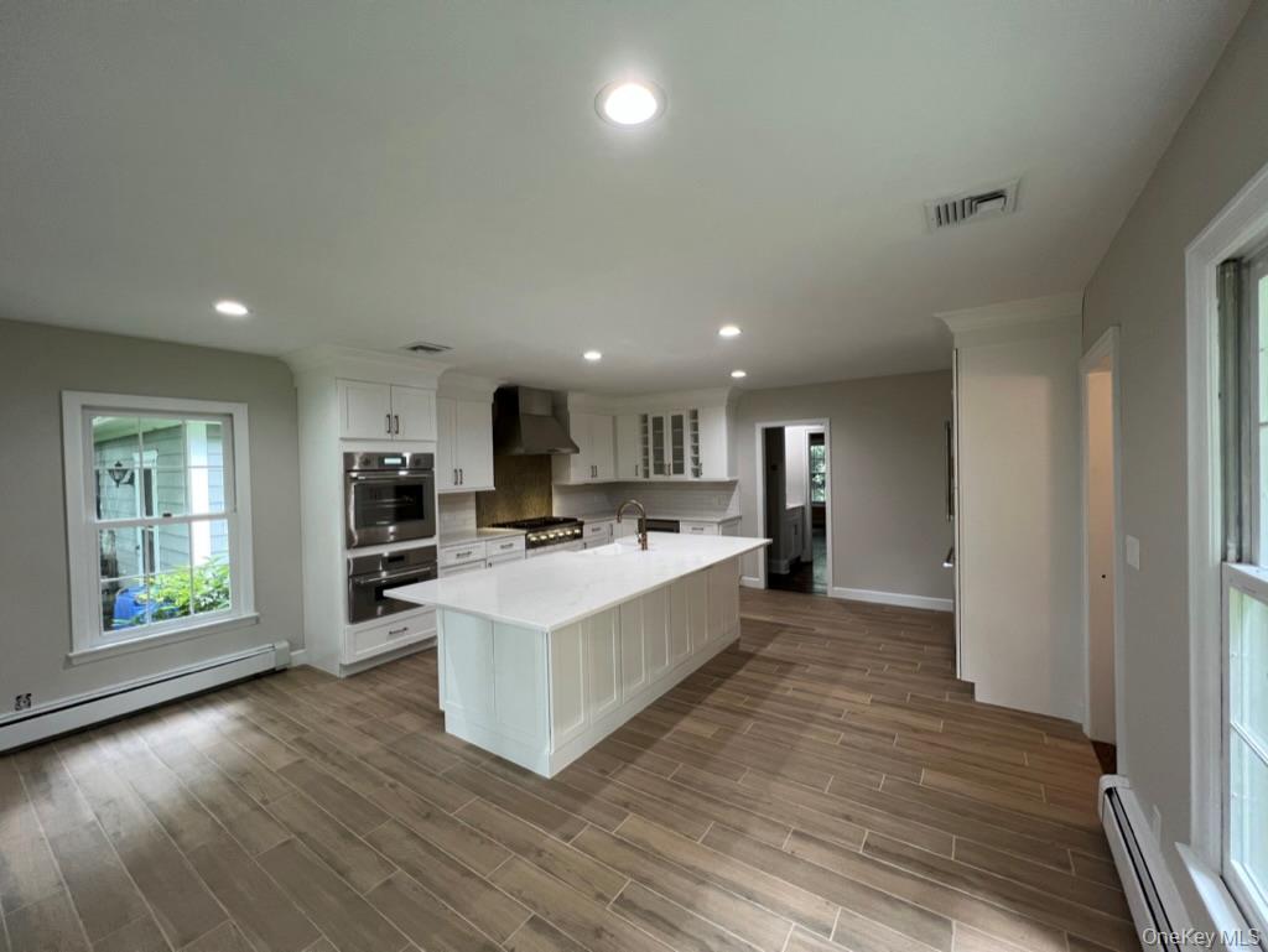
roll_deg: +1.6
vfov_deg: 90.0
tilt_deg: -2.2
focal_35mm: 13
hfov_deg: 106.2
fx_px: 476
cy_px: 476
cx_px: 634
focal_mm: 1.57
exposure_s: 1/60
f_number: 1.8
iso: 160
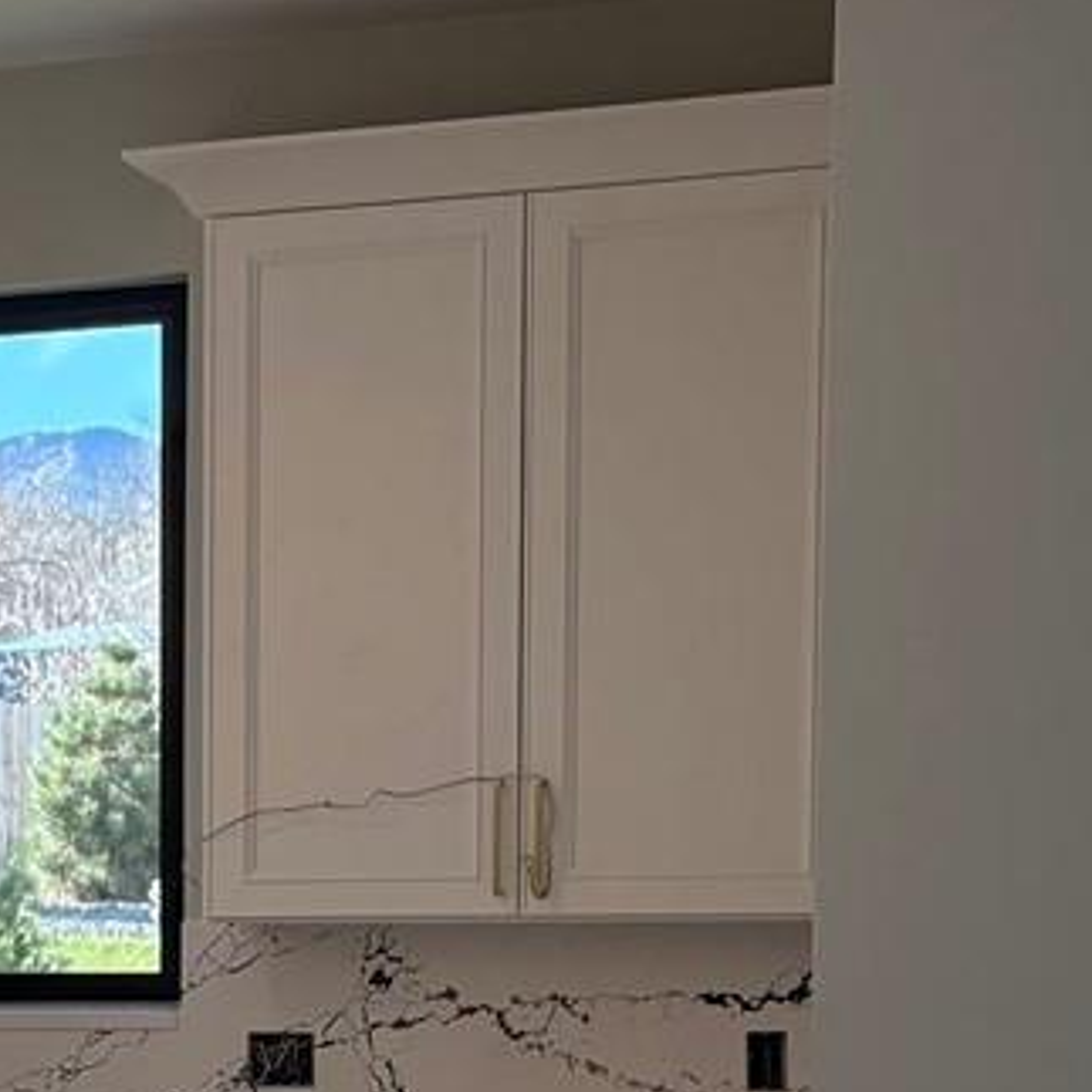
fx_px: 4069
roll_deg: +1.6
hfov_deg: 13.4
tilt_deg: -5.7
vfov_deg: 15.0
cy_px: 1139
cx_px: -987
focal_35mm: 114
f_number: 1.6
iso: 64
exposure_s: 1/240
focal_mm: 5.96
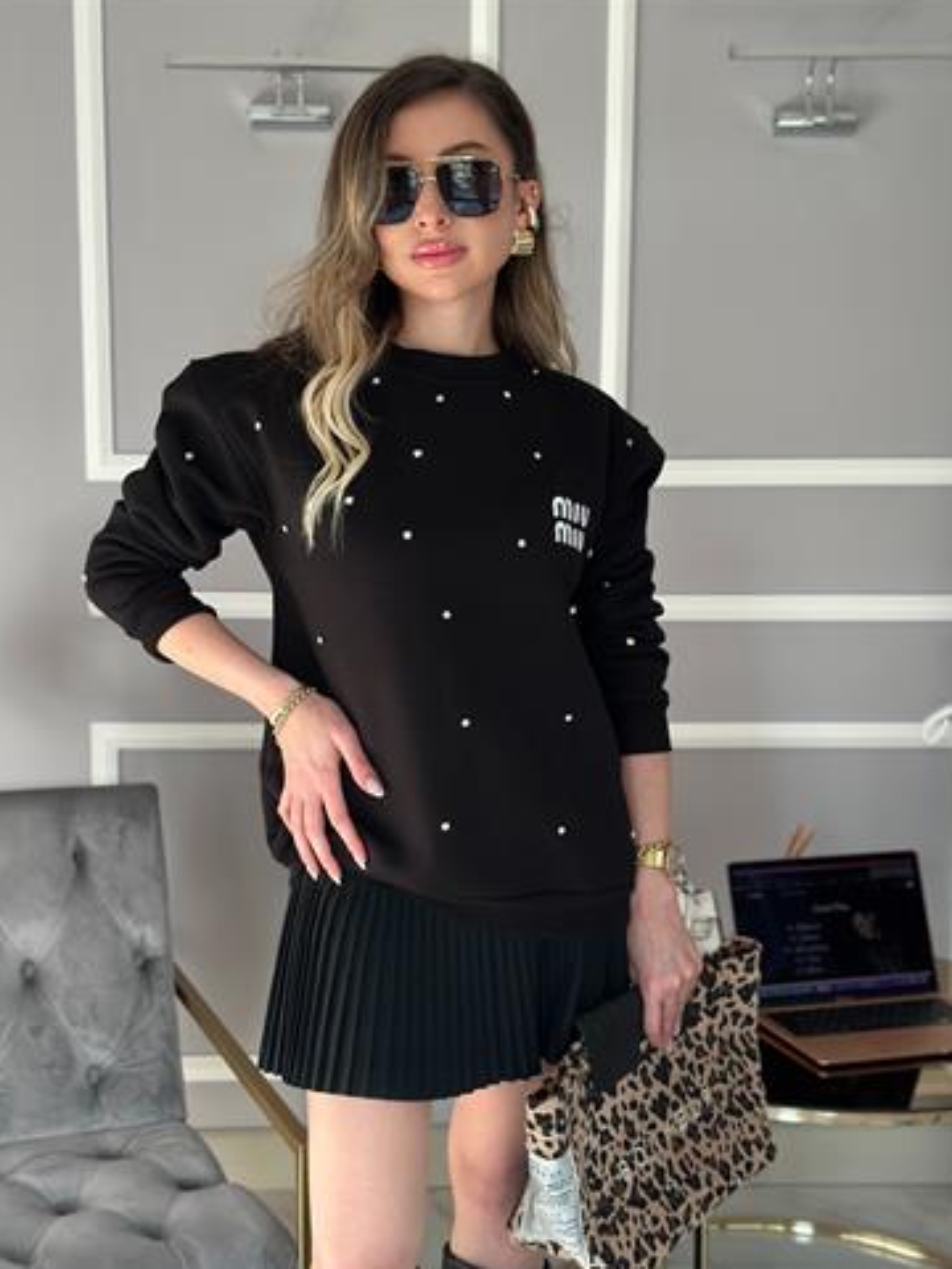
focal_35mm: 52
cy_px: 677
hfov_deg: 28.0
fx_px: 1907
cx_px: 465
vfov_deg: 36.8
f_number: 1.78
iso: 125
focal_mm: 6.86
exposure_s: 1/89
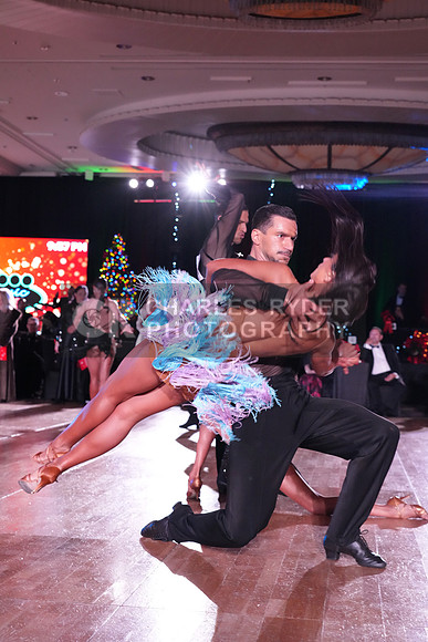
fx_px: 998
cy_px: 321
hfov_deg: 24.2
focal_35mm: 56
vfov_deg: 35.6
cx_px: 214
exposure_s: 1/320
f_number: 5
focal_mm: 56
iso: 6400
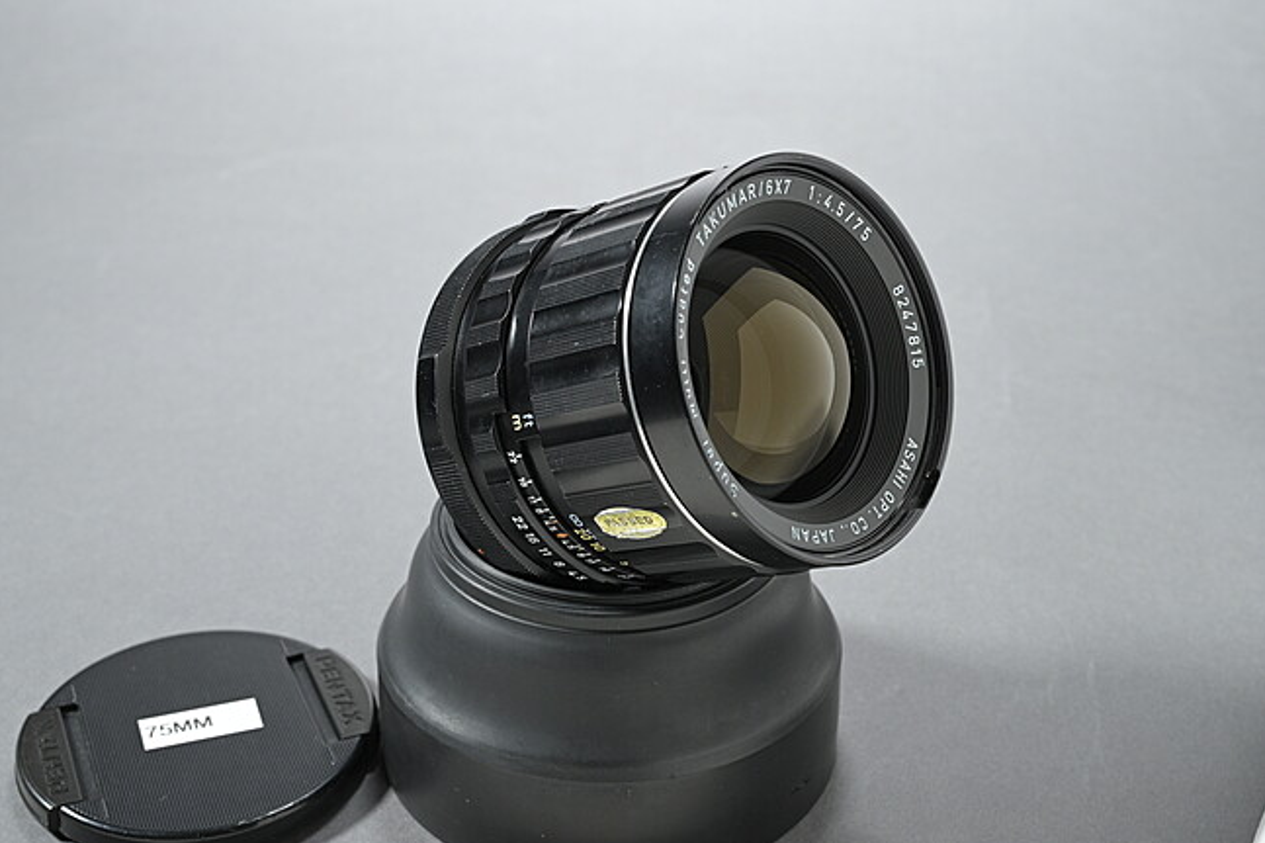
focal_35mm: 53
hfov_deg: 37.5
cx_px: 624
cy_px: 425
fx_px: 1862
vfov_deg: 25.5
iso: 400
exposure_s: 1/4
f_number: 8
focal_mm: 35
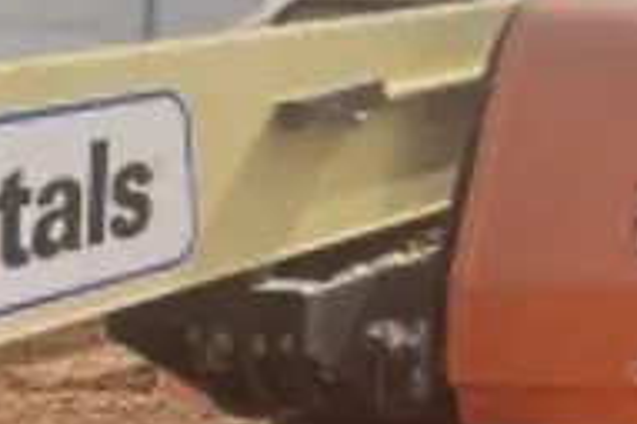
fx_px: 1379
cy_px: 489
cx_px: 83
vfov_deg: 16.8
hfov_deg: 25.3
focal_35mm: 78
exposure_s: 1/60
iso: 125
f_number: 1.6
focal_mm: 5.1
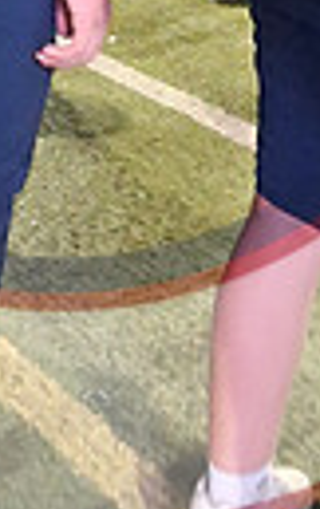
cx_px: 45
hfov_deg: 11.0
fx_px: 1655
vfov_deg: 16.9
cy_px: -51
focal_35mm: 119
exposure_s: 1/24
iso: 500
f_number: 1.8
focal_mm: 4.69
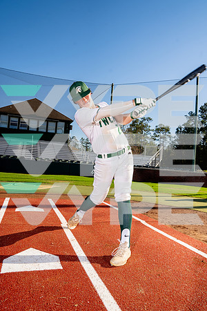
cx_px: 104
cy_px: 156
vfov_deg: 73.7
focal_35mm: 24
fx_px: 207
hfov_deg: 53.1
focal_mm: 24
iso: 100
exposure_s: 1/250
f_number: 7.1
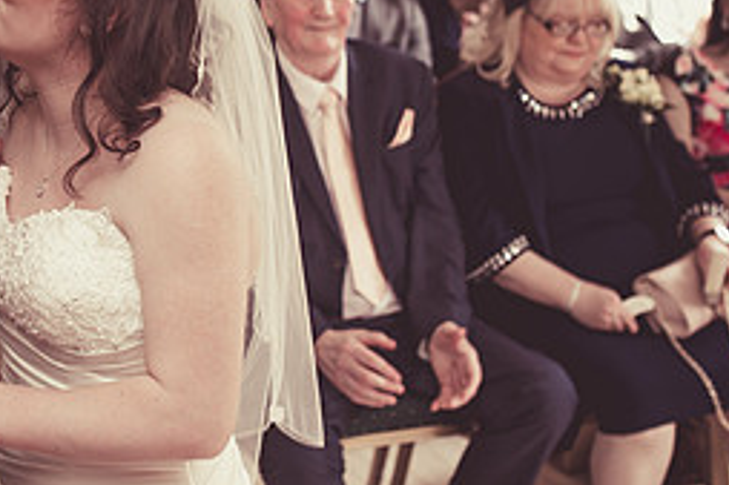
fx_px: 1619
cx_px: 34
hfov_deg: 24.4
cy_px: 40
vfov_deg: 16.8
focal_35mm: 80
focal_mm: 35
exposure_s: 1/100
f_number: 2.8
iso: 160
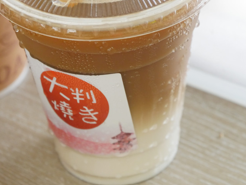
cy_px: 86
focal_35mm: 187
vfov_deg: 7.9
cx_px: 127
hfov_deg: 10.6
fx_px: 1329
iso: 2500
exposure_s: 1/160
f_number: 5.4
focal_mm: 69
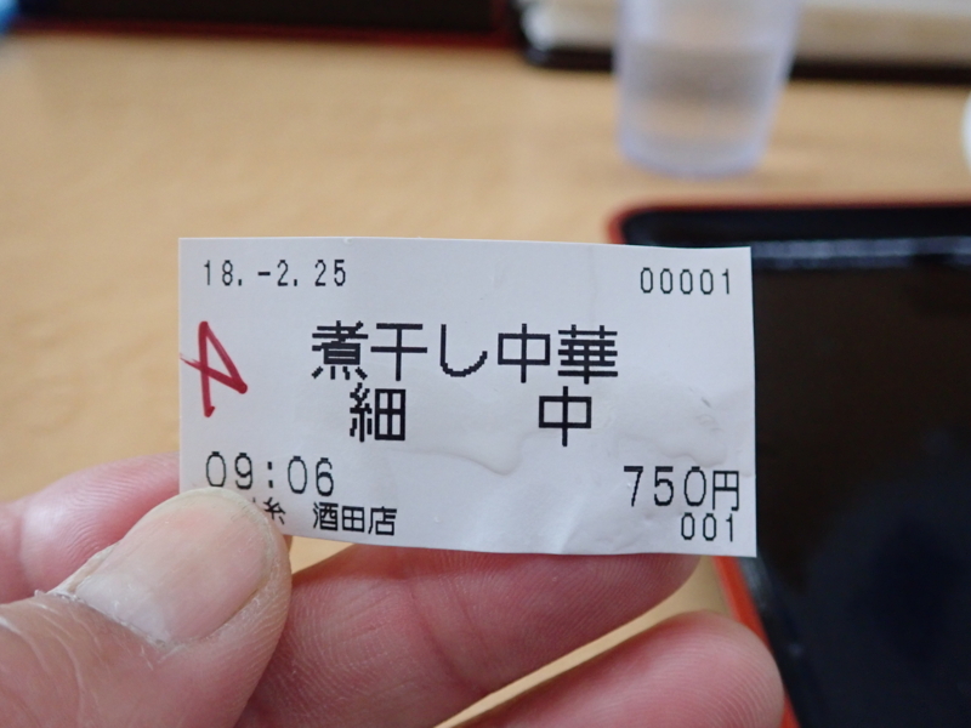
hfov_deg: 60.0
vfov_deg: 46.8
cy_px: 364
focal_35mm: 30
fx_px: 842
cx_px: 486
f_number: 2.3
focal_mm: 5.5
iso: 640
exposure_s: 1/125
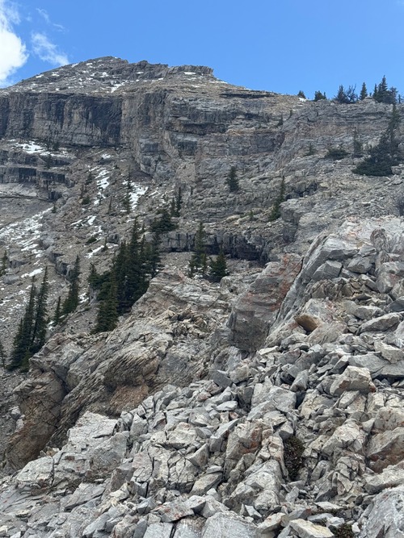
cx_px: 202
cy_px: 269
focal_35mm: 48
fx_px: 747
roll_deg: -4.7
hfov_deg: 30.3
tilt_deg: +16.3
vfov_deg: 39.7
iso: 100
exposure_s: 1/3378
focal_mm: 6.76
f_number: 1.78
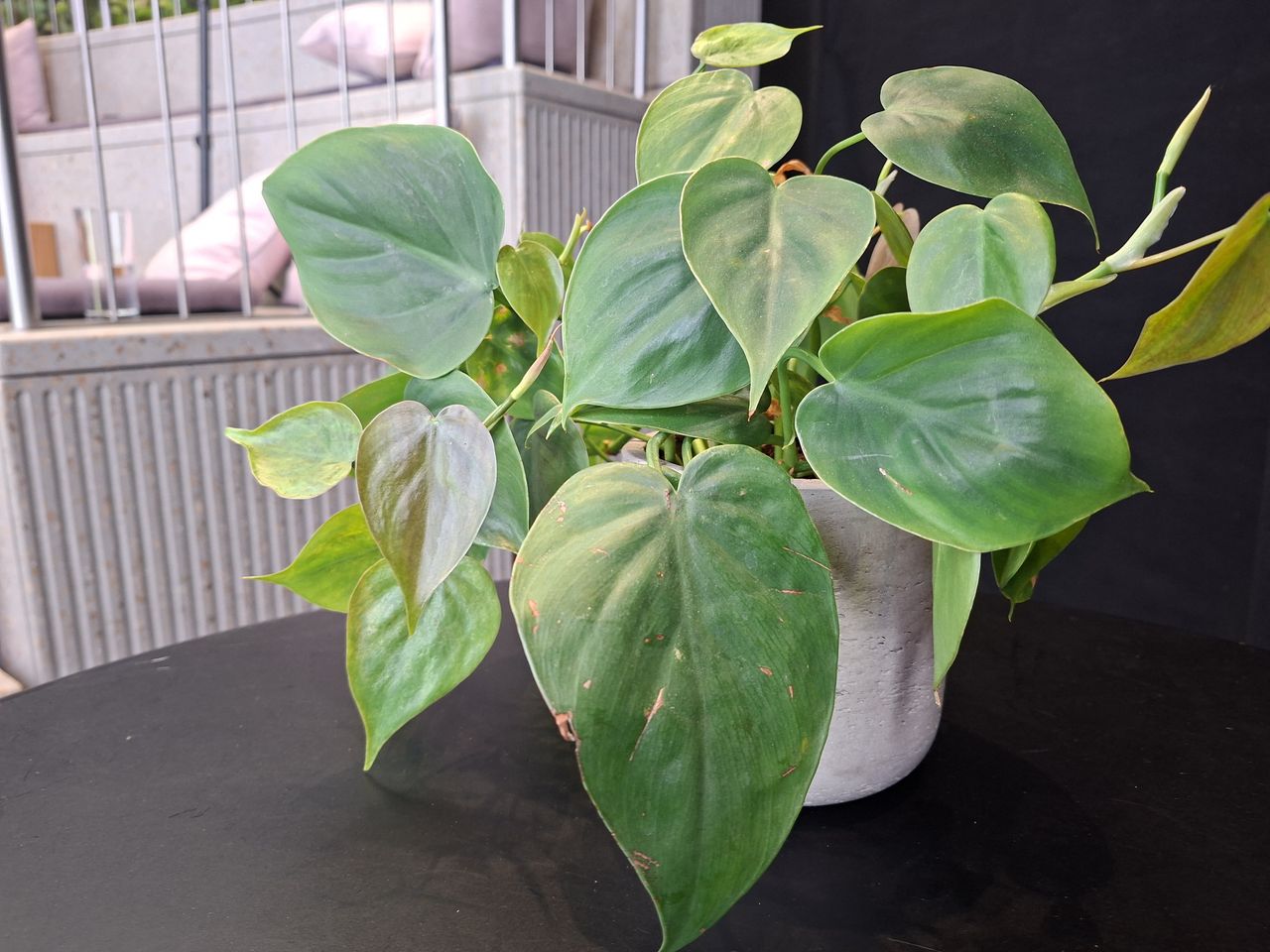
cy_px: 476
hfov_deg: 73.9
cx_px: 635
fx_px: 844
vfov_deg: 58.9
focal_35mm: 23
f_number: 1.8
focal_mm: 5.54
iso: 320
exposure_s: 1/50
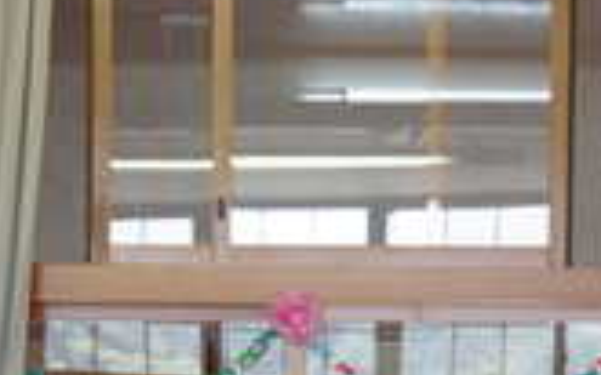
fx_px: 3029
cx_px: 295
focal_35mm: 185
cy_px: 730
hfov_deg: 11.3
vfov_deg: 6.9
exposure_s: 1/125
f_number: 4.5
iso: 800
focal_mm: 31
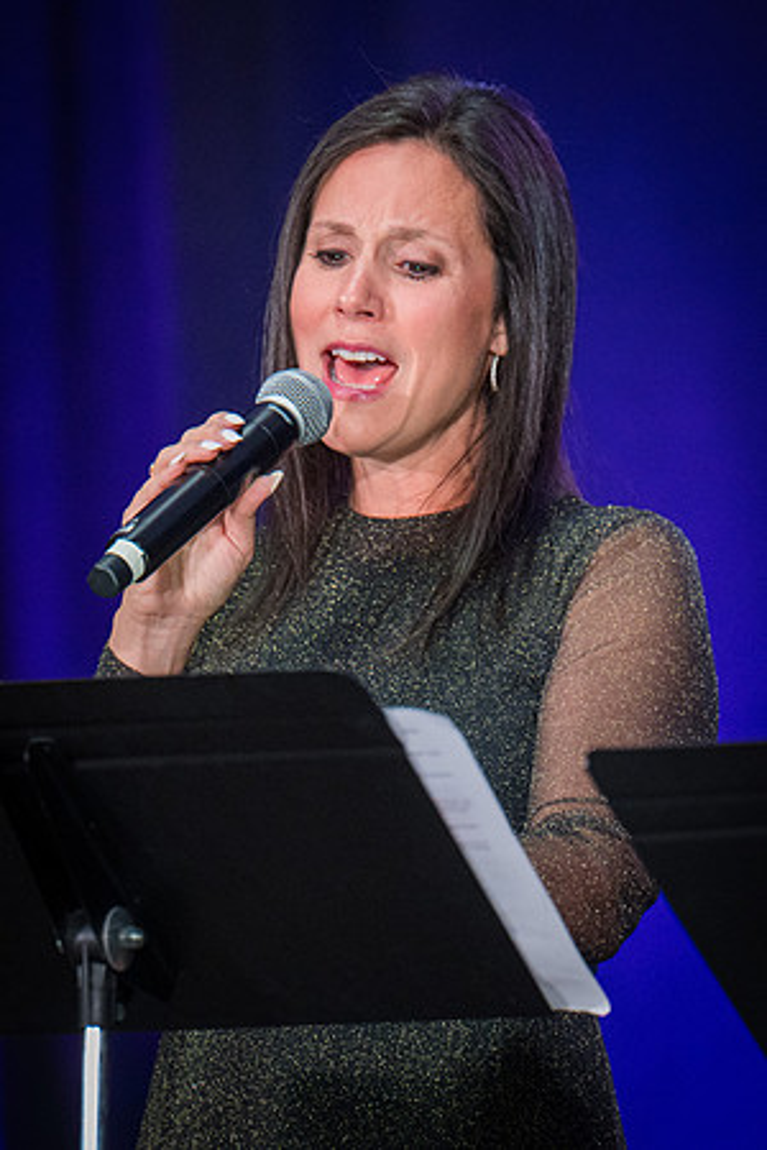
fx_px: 14337
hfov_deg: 3.1
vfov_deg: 4.6
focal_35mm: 449
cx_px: 434
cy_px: 545
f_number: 2.8
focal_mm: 200
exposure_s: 1/90
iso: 1600
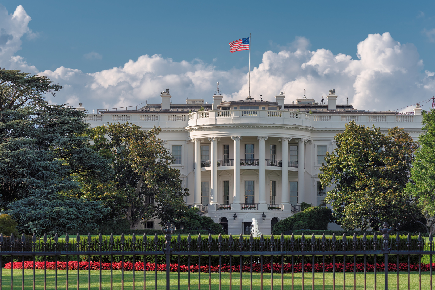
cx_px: 275
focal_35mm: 145
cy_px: 135
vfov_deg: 9.5
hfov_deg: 14.1
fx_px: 1753
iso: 100
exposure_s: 1/200
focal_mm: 112
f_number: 8
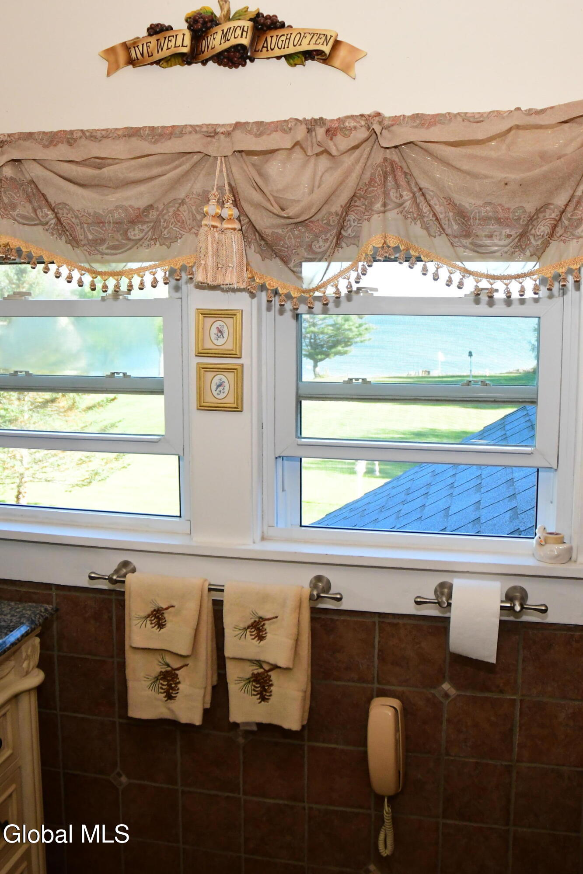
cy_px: 437
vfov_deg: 53.1
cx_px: 292
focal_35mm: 36
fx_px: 875
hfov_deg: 36.9
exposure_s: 1/640
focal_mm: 18
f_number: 4
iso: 2000
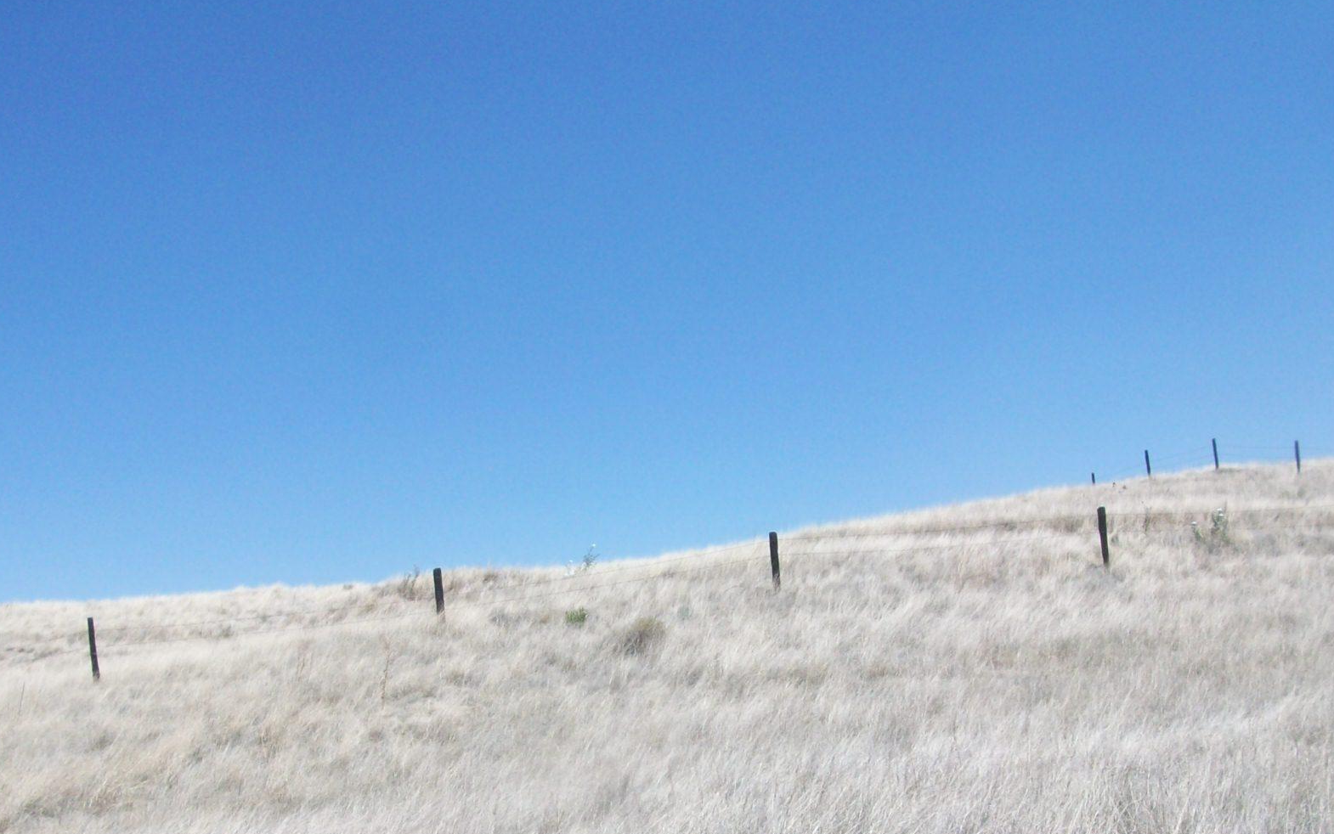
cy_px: 643
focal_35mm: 47
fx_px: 1709
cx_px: 684
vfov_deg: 27.0
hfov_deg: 42.6
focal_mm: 5.7
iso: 64
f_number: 5.5
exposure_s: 1/356
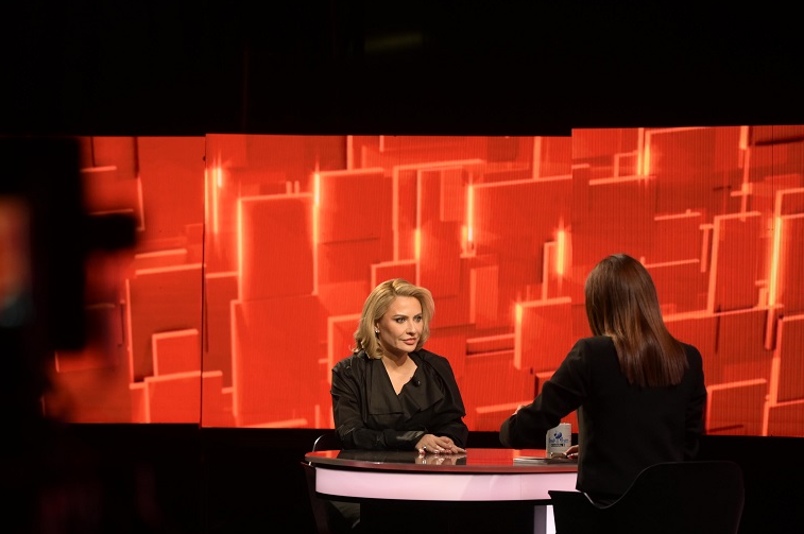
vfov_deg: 12.3
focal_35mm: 111
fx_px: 2476
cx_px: 328
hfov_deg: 18.4
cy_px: 309
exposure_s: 1/250
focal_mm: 70
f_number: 2.8
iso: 800
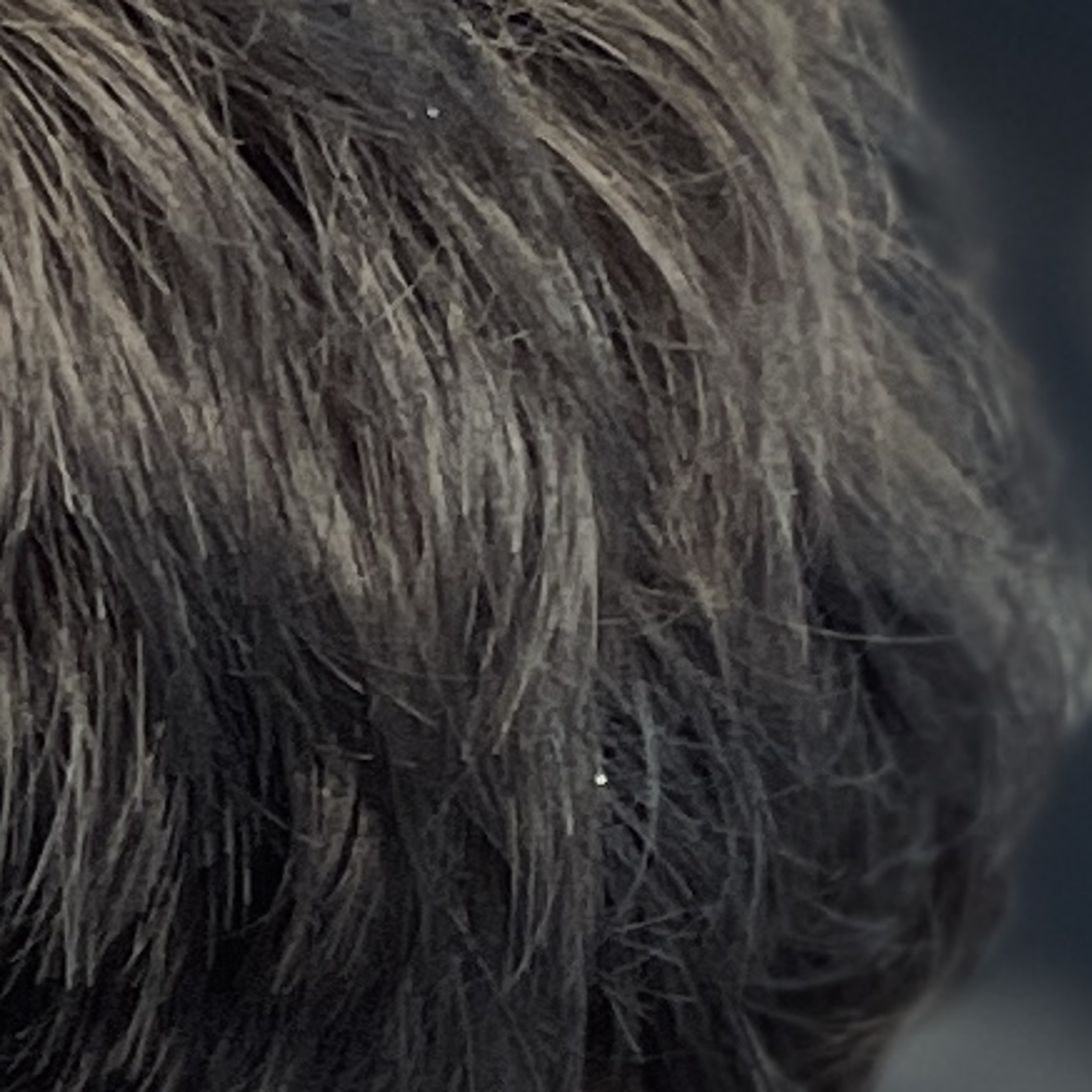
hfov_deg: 8.1
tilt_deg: -8.5
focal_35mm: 212
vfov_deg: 8.2
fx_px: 7566
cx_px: -572
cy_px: 1094
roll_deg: -32.1
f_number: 1.6
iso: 160
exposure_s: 1/60
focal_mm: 4.2
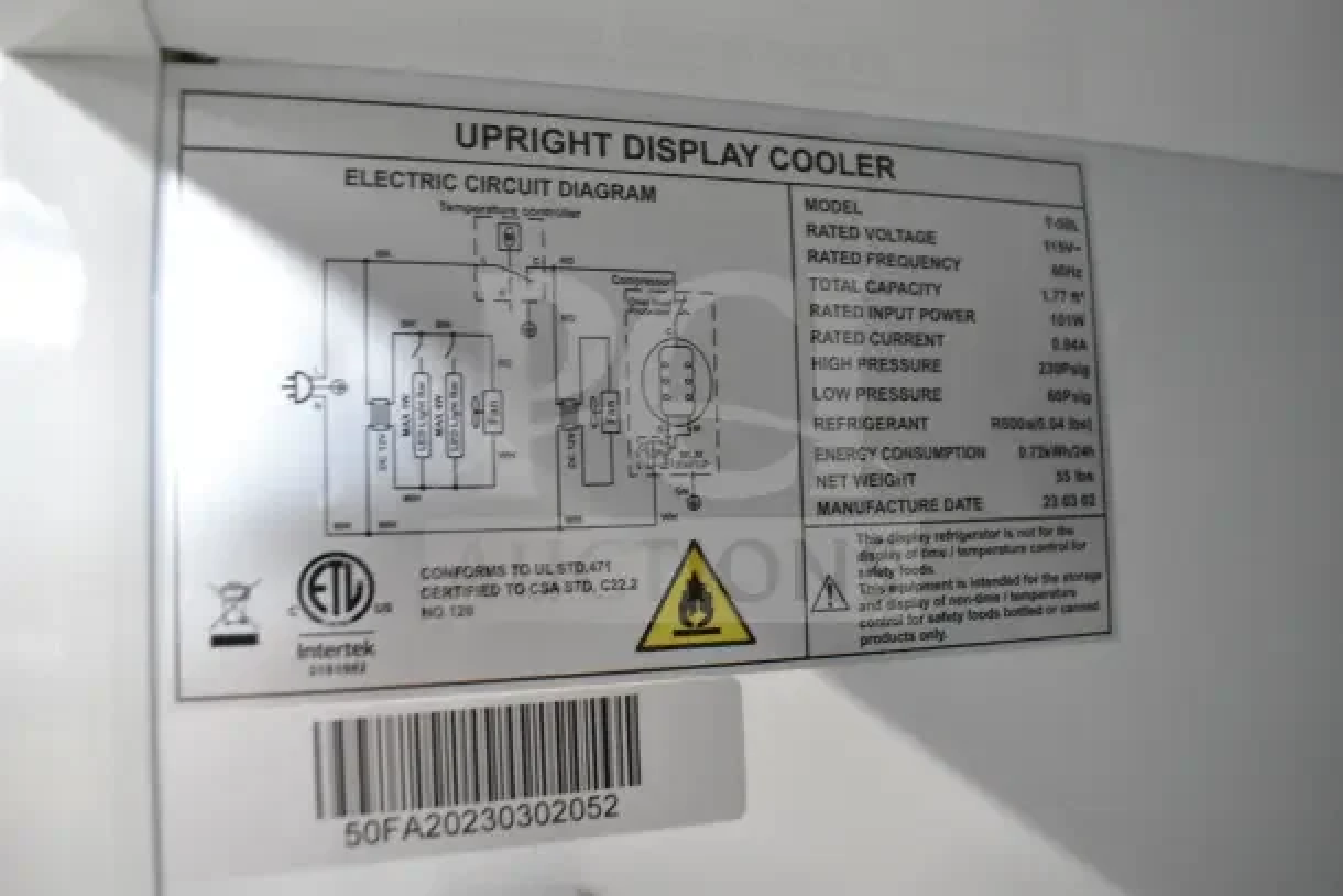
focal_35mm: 30
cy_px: 448
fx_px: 1119
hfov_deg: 61.9
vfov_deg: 43.6
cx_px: 672
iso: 6400
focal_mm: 20
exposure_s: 1/60
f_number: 4
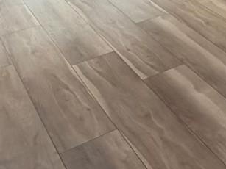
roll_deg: +1.2
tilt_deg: -15.9
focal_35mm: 73
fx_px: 476
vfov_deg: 18.5
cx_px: 365
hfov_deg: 21.2
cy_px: -59
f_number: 2.2
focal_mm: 2.22
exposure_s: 1/121
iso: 125
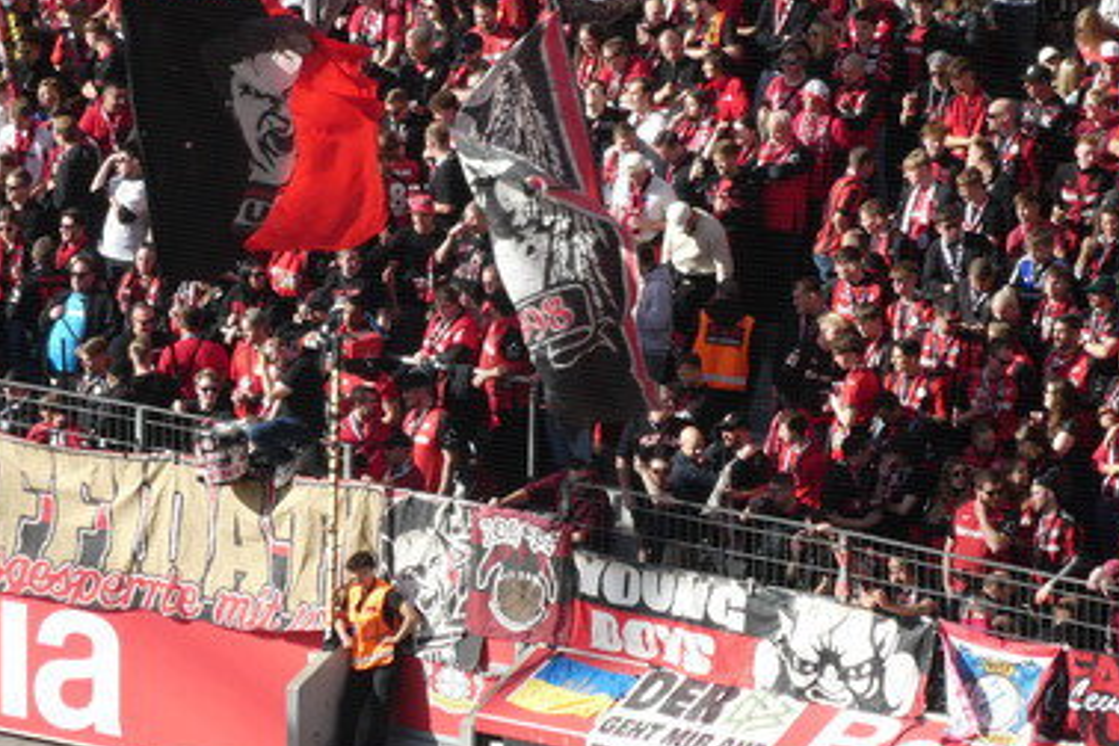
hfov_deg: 5.9
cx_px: 352
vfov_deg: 3.9
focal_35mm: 352
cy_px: 219
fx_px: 10940
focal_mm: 35.8
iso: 80
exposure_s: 1/200
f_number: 5.6
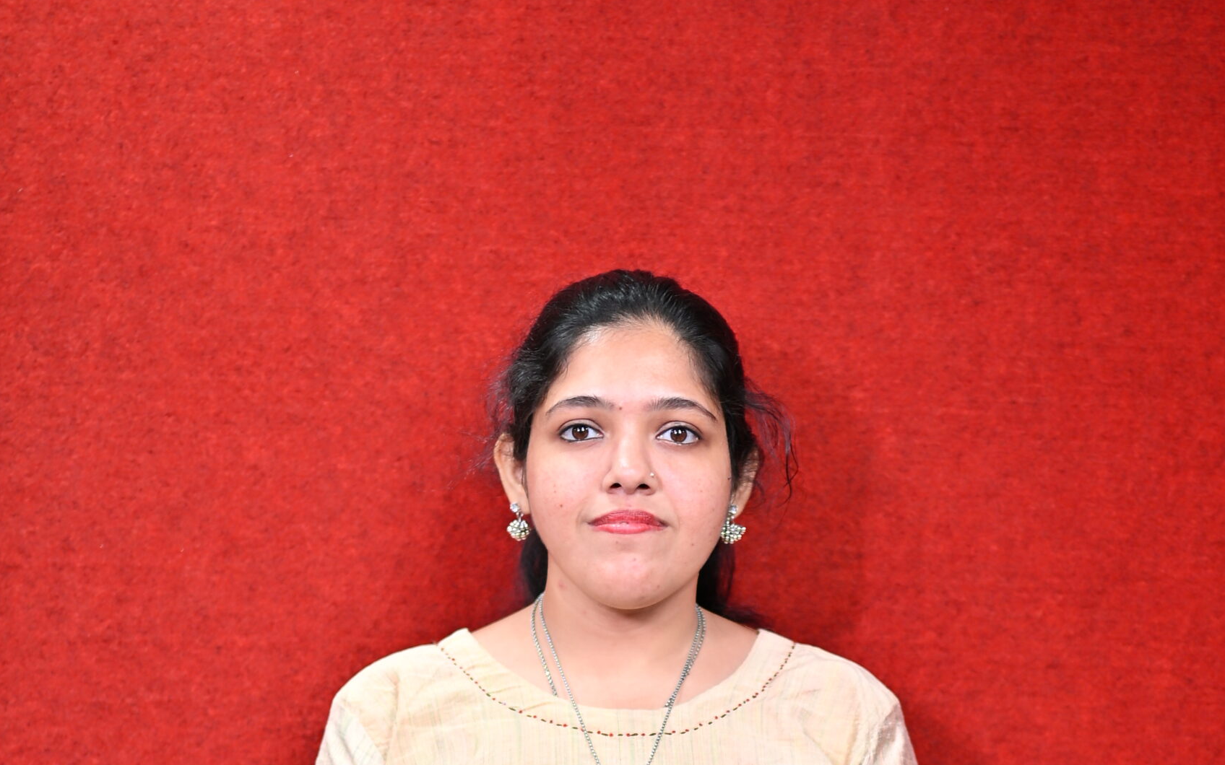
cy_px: 856
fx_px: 2671
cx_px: 609
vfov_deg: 15.8
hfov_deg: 25.8
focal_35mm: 80
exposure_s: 1/100
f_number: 1.4
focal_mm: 35
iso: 125
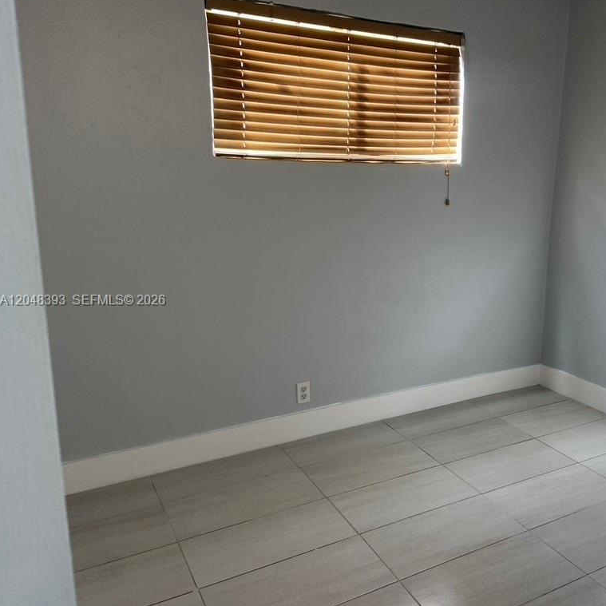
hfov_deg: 51.5
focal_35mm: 31
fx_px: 614
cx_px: 406
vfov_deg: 52.5
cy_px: 301
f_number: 1.8
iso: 125
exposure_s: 1/120
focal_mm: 4.25
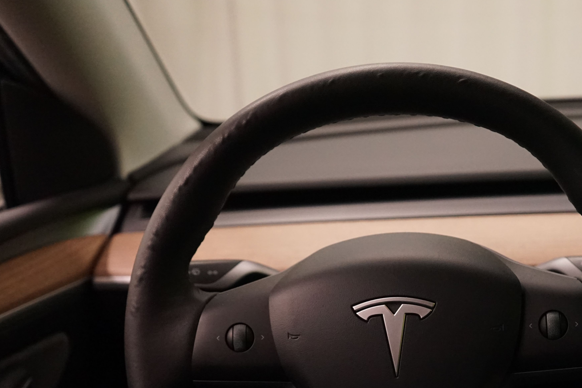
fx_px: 776
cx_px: 418
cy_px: 328
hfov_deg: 40.3
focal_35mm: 48
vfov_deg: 27.3
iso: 4000
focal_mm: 28
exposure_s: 1/160
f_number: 3.5
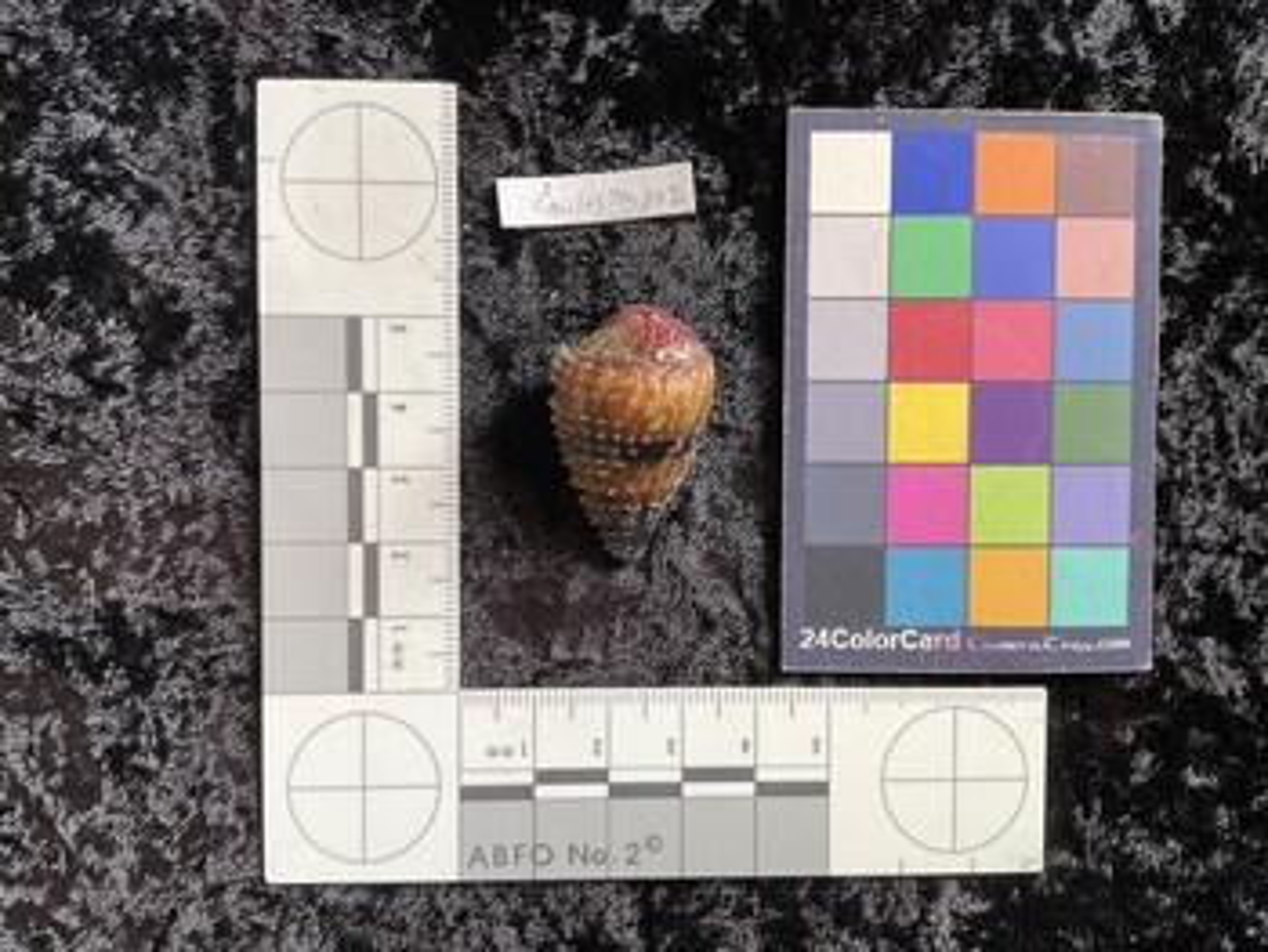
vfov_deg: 48.3
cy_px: 476
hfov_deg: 61.6
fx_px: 1063
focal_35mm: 29
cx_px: 634
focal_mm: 3
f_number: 1.8
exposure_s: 1/100
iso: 50
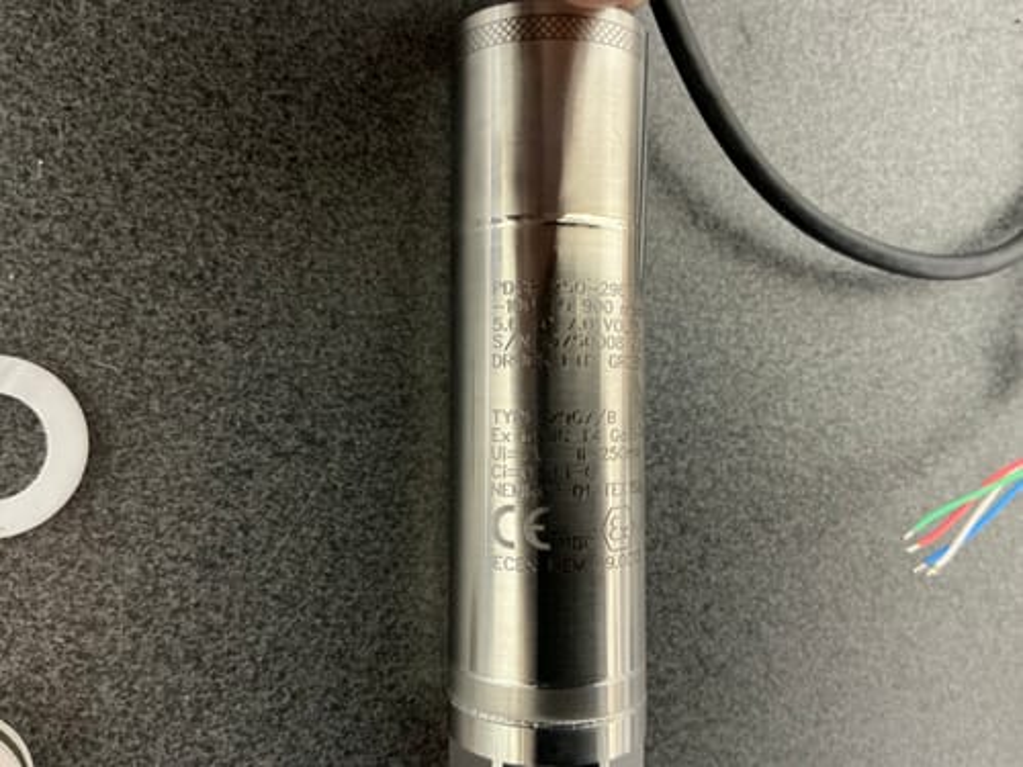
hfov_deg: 63.4
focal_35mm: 28
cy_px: 384
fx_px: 827
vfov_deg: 49.7
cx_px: 512
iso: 250
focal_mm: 3
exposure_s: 1/33
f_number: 1.8
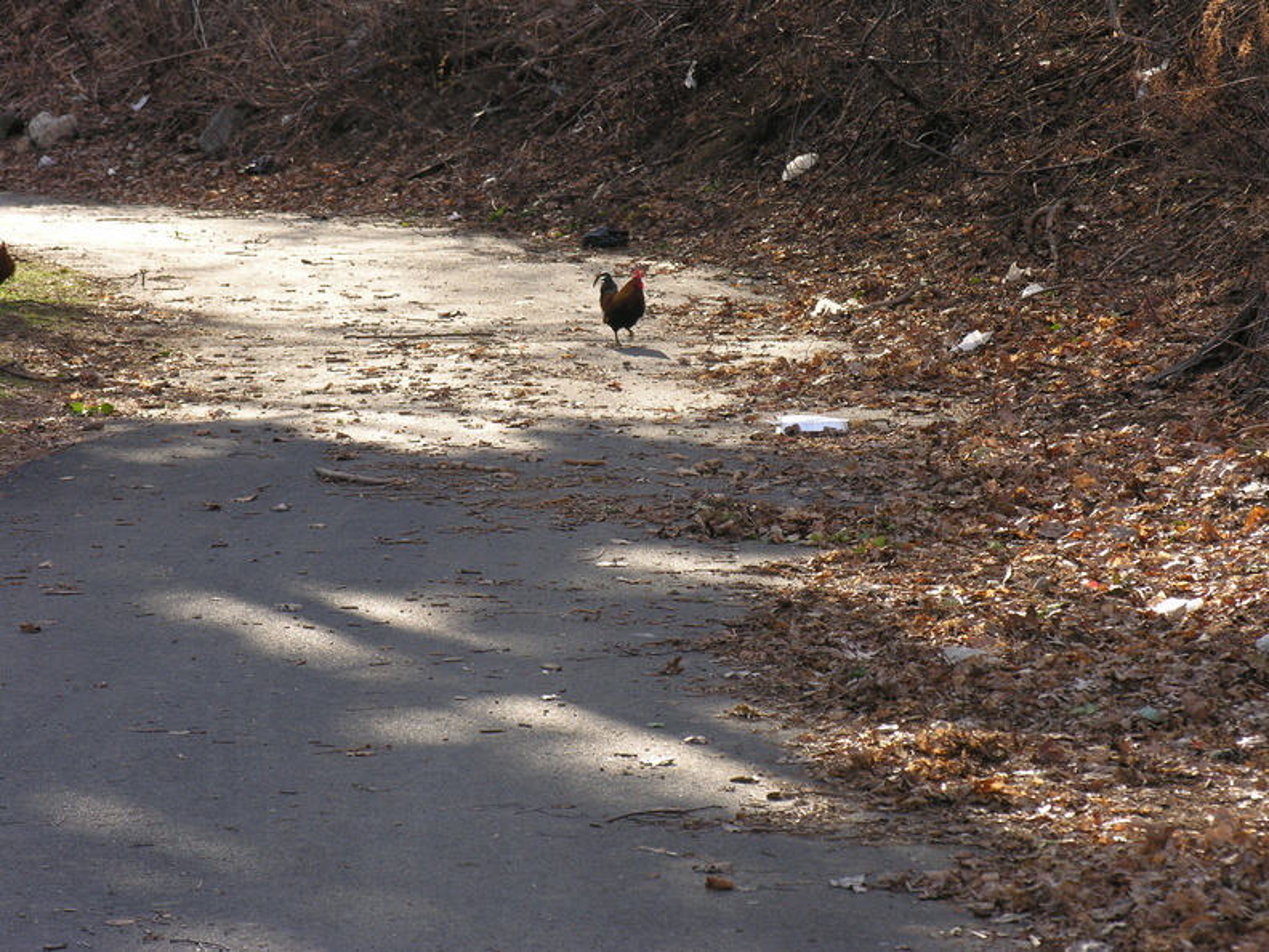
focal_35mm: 192
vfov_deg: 7.7
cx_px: 634
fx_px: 7039
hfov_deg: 10.3
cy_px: 476
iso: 50
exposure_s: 1/88.4
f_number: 5.8
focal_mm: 49
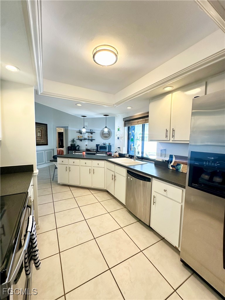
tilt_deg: -4.5
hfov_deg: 85.7
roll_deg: -2.1
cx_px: 112
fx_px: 121
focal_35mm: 14
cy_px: 150
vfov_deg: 102.1
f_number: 2.2
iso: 160
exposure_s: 1/120
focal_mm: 2.22
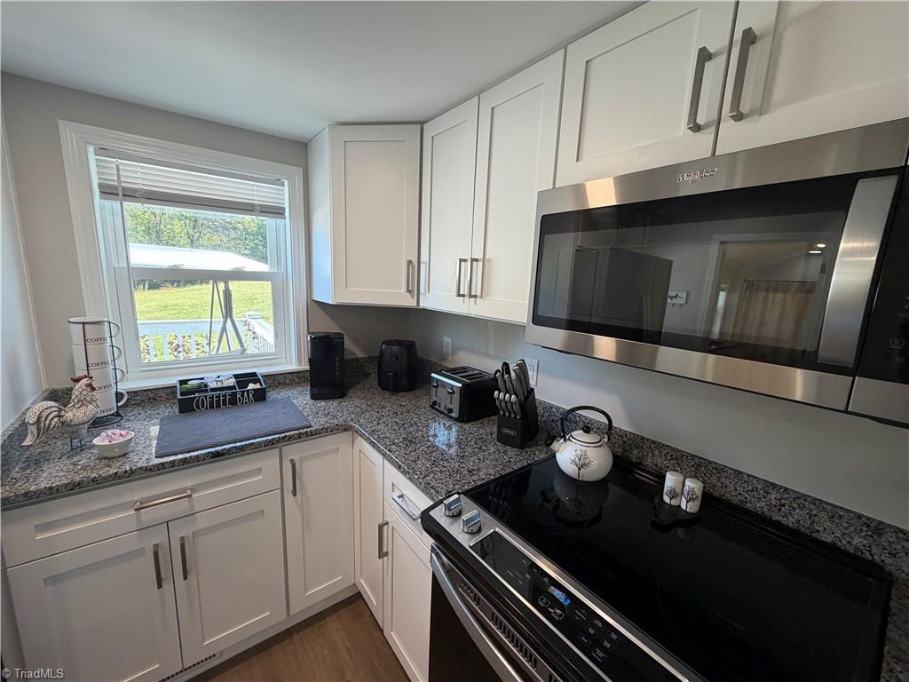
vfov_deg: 85.7
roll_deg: -2.0
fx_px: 368
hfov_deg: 102.1
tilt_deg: -9.9
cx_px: 454
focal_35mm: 14
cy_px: 341
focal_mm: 2.22
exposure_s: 1/120
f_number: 2.2
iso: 200
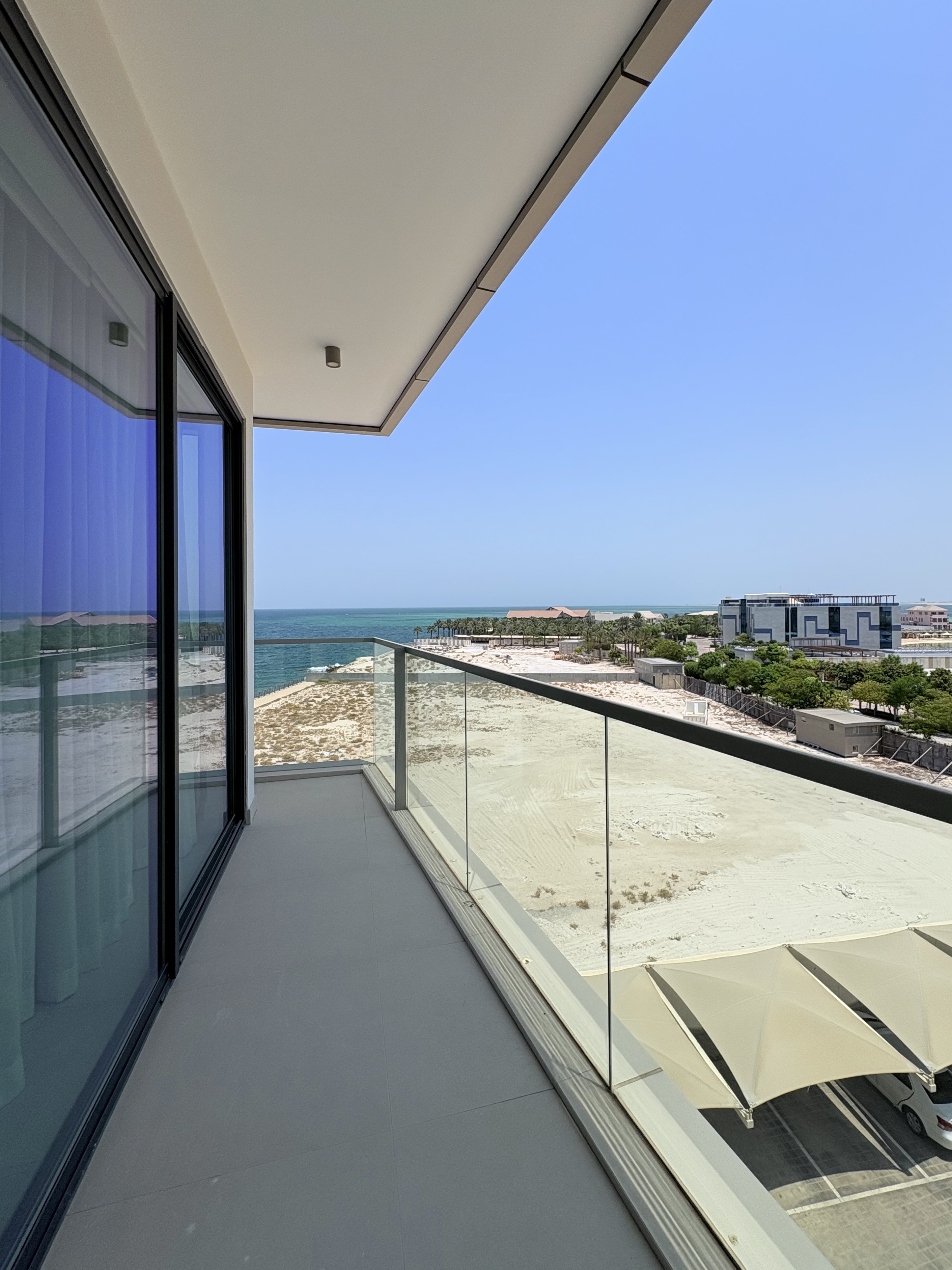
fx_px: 550
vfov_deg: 98.1
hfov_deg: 81.7
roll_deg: +1.4
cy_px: 601
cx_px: 493
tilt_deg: +0.2
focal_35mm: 15
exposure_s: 1/3906
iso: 50
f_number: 2.2
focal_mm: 2.22
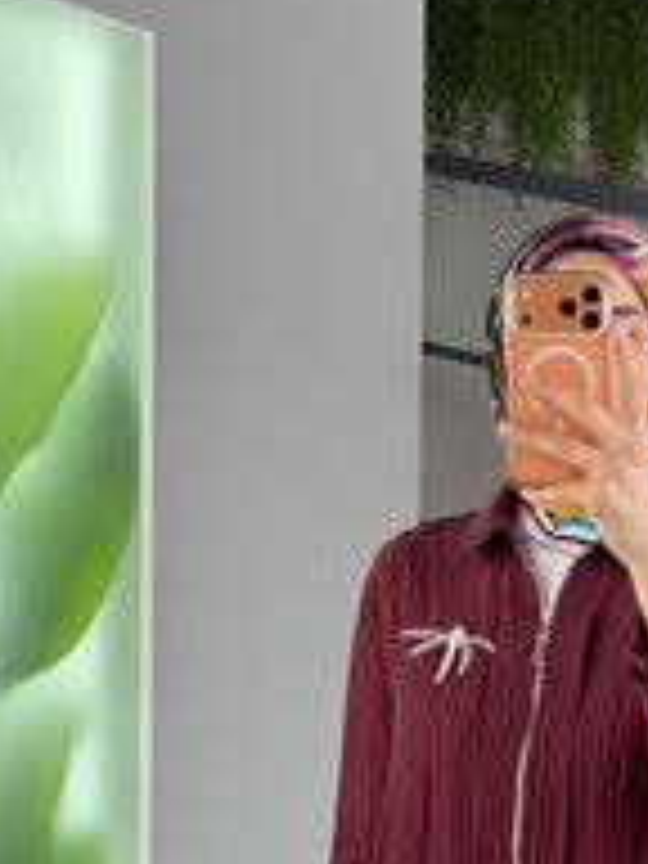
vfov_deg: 19.0
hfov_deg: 14.3
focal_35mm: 103
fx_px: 2571
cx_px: 540
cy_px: 646
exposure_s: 1/190
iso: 125
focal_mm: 6.76
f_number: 1.78
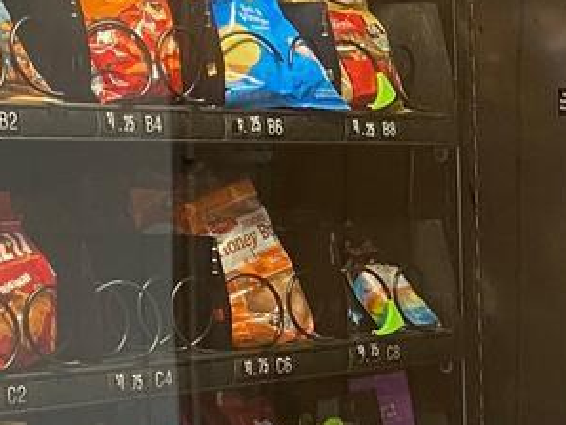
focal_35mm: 126
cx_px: 926
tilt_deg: -6.8
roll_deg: -0.5
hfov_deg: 14.3
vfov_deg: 11.7
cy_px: 408
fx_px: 2061
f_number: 1.8
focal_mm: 4.25
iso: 100
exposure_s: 1/60
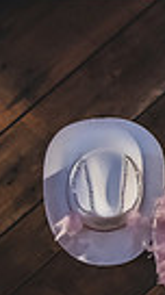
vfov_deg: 13.4
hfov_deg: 6.5
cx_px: 578
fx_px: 1259
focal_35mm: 161
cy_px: 116
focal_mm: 36
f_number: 2.8
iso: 2000
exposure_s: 1/160
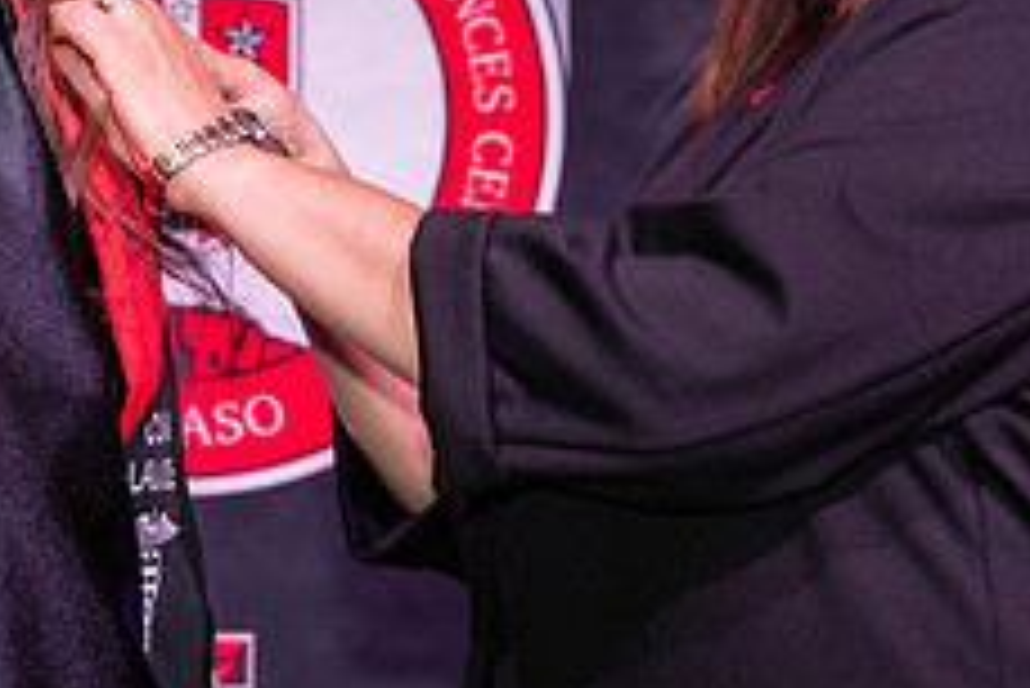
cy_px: 38
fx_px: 7014
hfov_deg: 8.4
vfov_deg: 5.6
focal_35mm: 245
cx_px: 722
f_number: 5.6
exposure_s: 1/160
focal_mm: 70
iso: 800
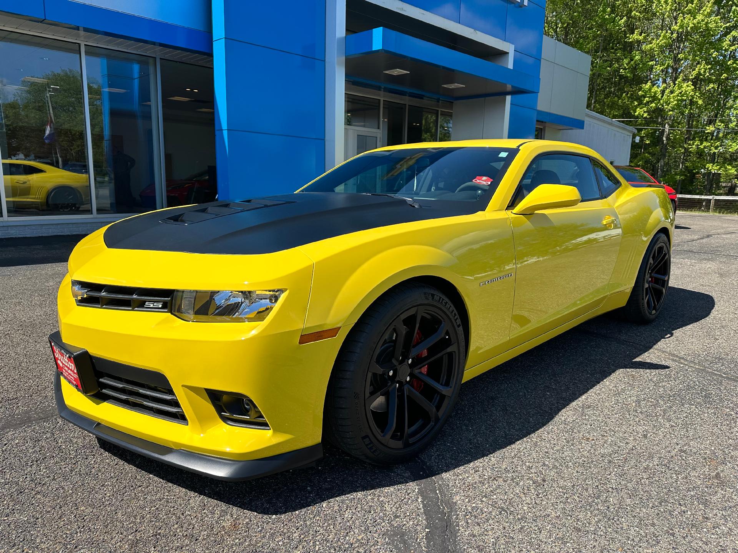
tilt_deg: -10.7
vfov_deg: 56.8
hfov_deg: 71.6
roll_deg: -1.9
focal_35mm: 24
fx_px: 512
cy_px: 276
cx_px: 369
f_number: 1.78
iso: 80
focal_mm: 6.86
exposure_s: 1/3247
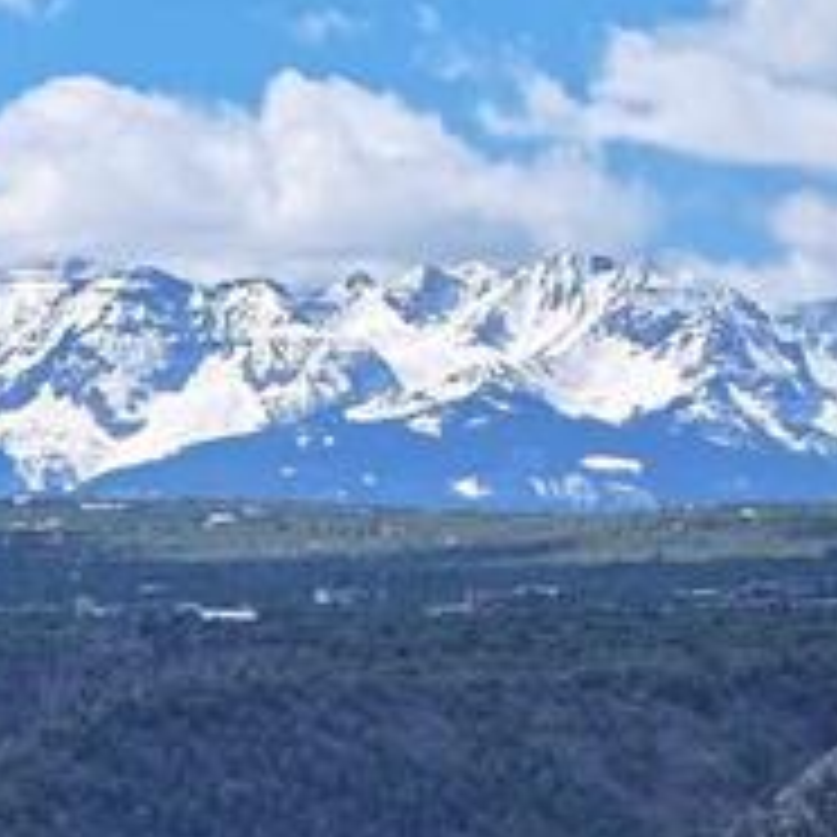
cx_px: -1289
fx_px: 9328
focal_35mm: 341
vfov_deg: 5.1
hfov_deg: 5.0
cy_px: 1503
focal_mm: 19.35
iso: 300
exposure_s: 1/2000
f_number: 2.8
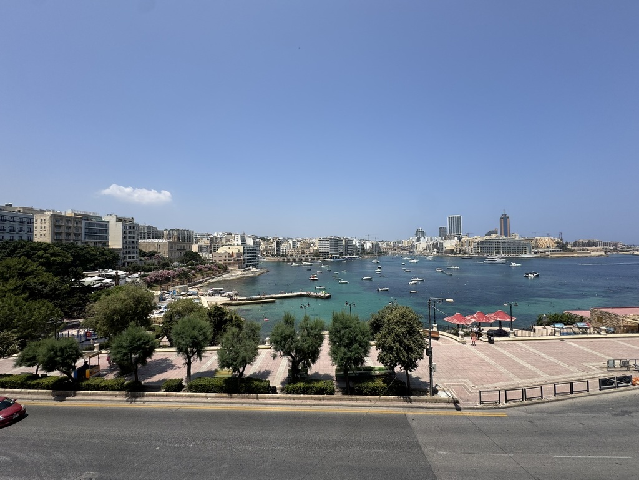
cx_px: 320
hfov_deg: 102.1
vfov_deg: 85.7
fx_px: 258
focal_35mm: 14
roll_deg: +0.6
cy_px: 240
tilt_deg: +1.5
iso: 50
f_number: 2.2
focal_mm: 2.22
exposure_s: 1/2584
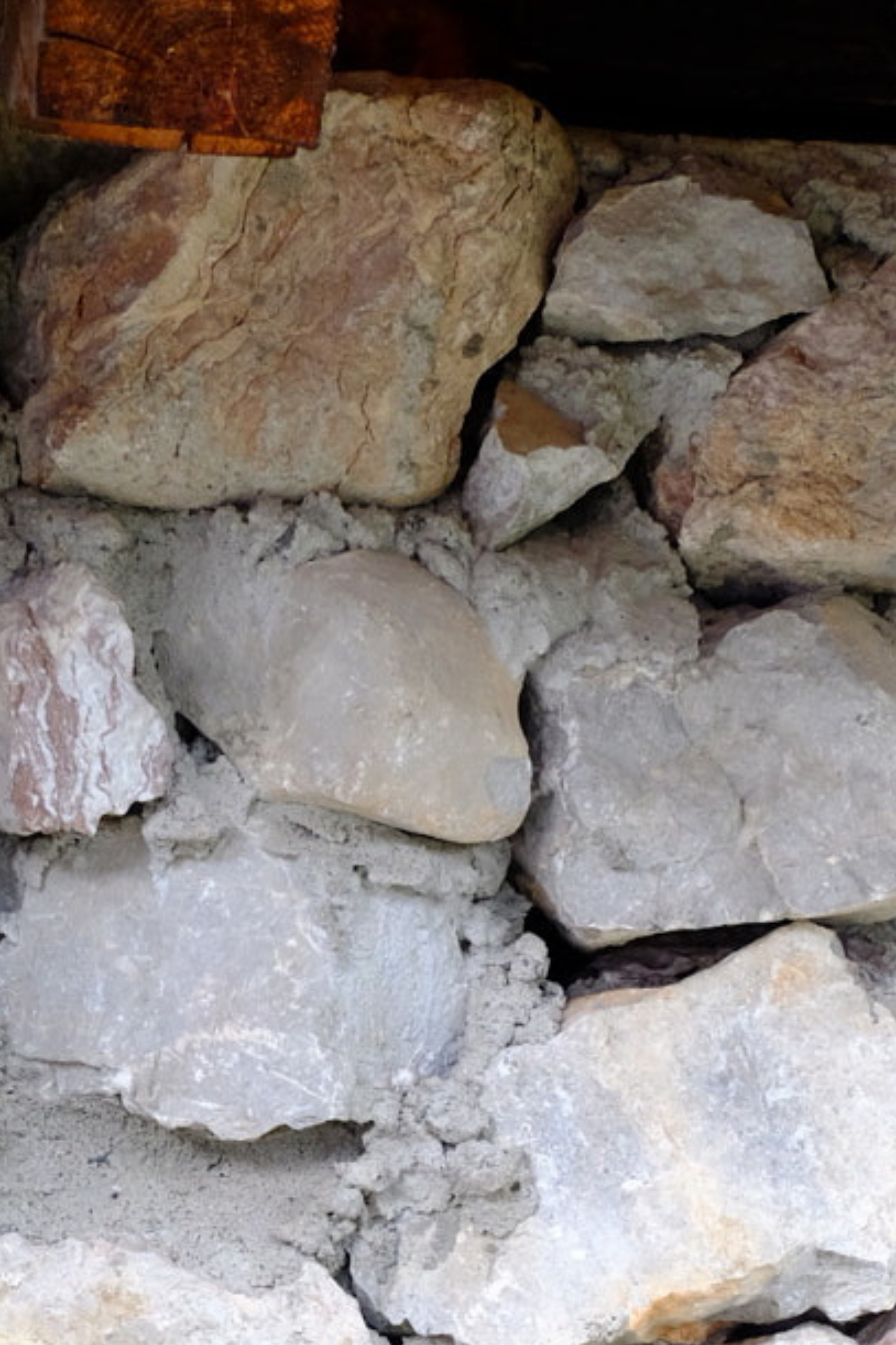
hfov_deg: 12.4
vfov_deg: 17.8
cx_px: 298
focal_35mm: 110
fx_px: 4109
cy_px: 1556
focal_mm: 27.9
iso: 1250
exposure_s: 1/60
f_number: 5.6
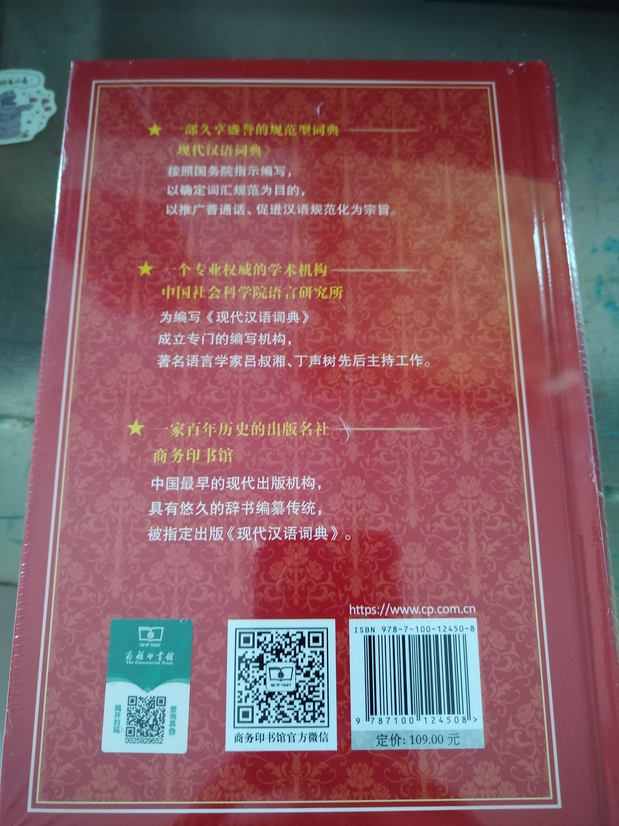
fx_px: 620
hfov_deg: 53.1
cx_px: 310
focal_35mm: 26
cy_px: 413
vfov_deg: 67.3
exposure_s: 1/20
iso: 1552
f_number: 1.8
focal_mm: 4.75
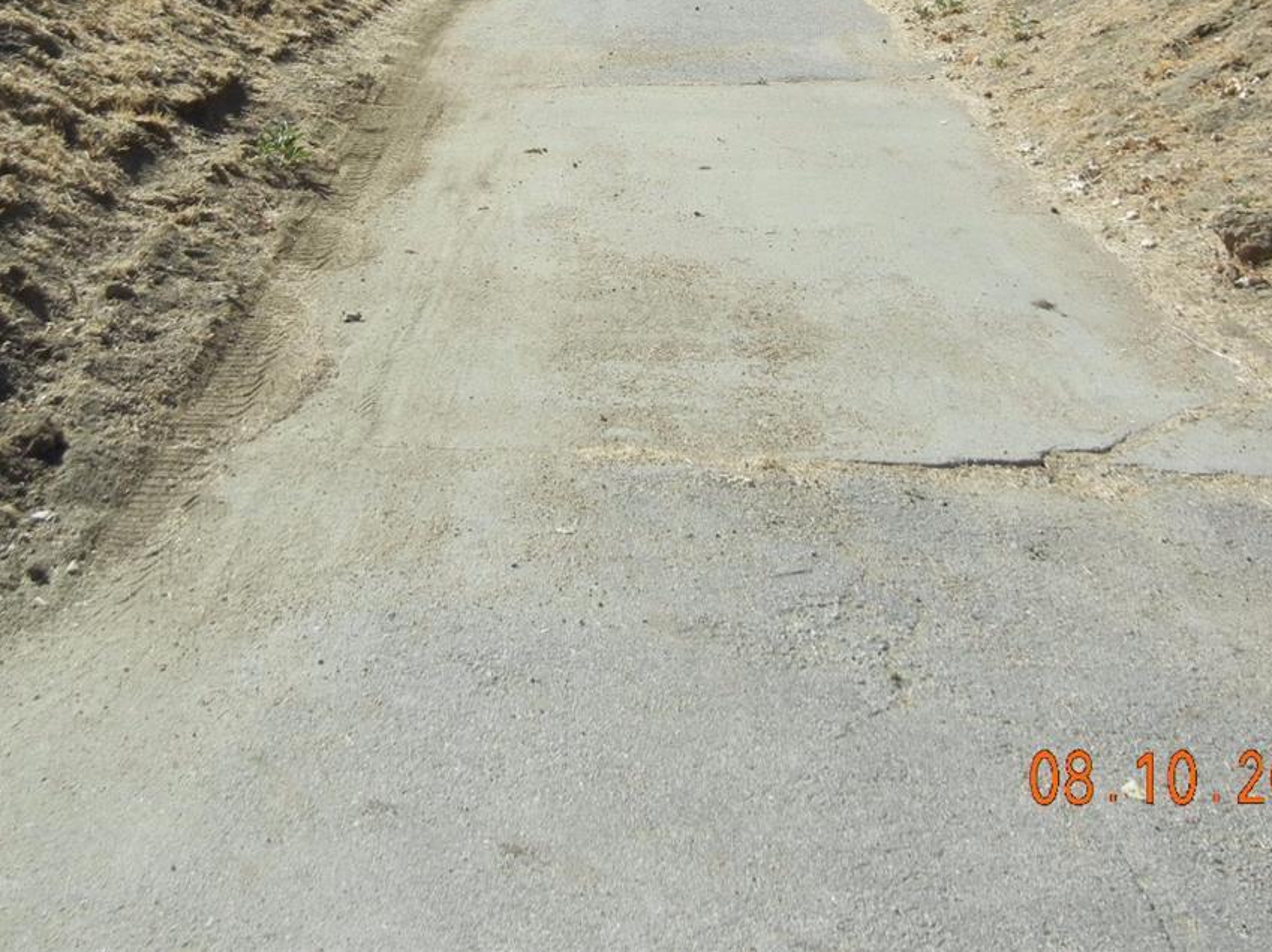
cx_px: 596
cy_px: 112
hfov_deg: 36.2
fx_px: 1947
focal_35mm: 53
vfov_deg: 26.7
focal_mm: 5.4
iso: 160
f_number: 7
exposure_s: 1/398
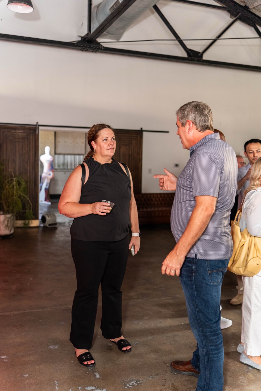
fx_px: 380
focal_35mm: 35
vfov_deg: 54.4
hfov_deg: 37.9
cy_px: 196
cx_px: 130
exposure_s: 1/125
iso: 250
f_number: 2
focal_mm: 35
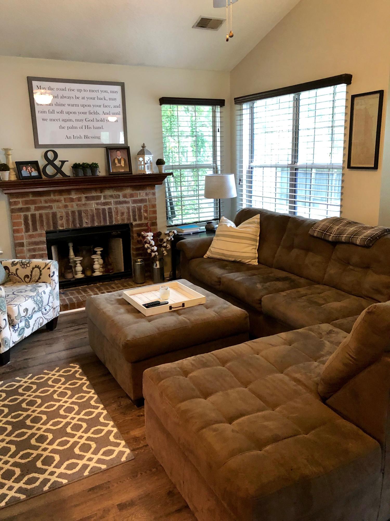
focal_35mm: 28
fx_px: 421
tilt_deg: -13.9
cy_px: 260
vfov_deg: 63.4
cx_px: 195
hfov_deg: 49.7
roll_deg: +3.6
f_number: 1.8
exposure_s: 1/15
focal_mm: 4
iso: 100
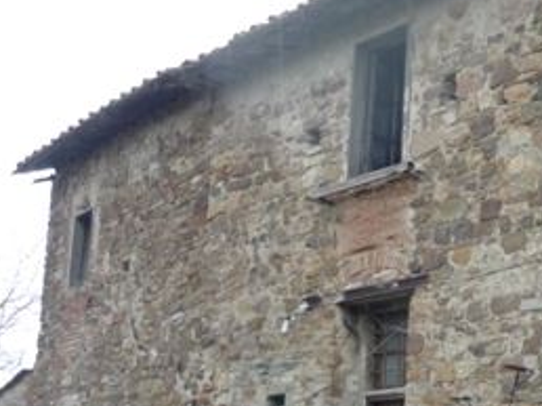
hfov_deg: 22.3
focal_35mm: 82
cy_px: 269
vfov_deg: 17.9
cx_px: 622
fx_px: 1283
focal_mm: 5.5
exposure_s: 1/80
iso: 100
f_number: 2.8
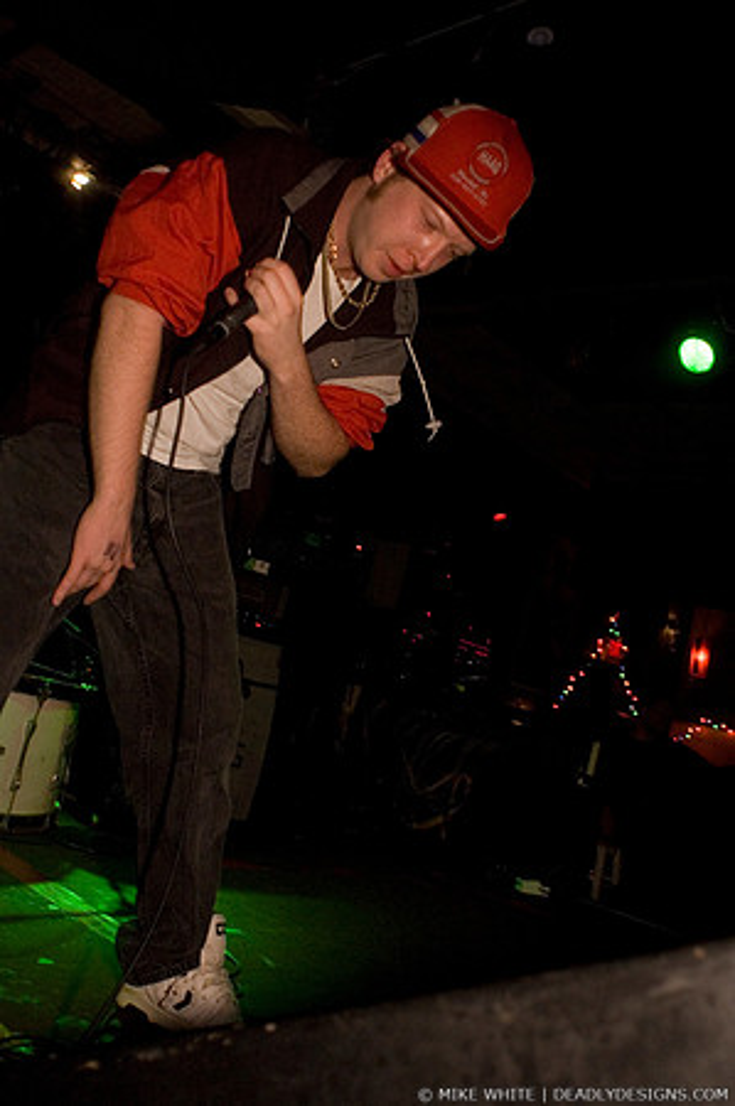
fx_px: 921
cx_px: 368
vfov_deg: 62.0
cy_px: 553
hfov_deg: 43.5
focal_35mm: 30
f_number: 3.2
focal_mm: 20
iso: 800
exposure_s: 1/60
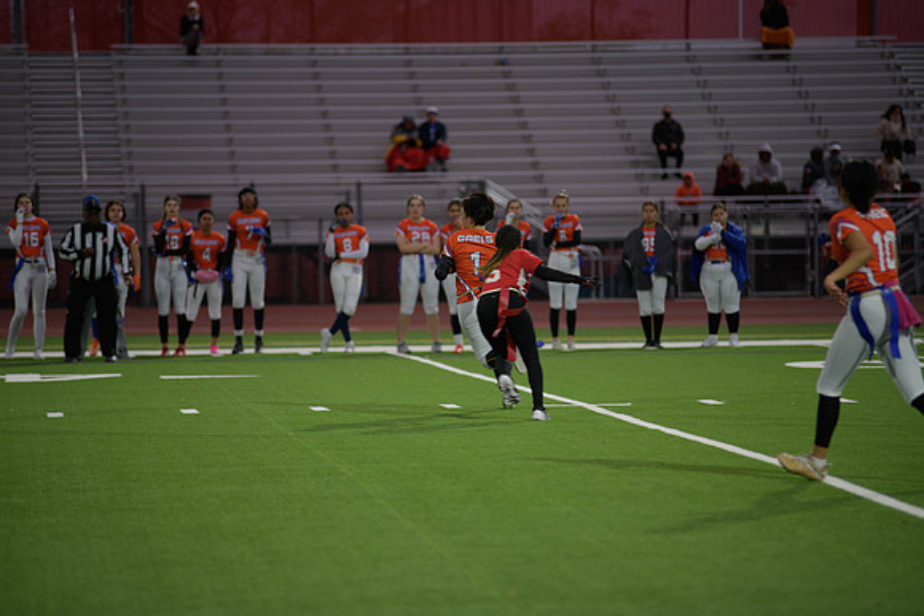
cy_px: 308
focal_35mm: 170
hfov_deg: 12.1
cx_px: 462
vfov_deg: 8.1
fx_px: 4364
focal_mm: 170
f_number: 2.8
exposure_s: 1/200
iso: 450
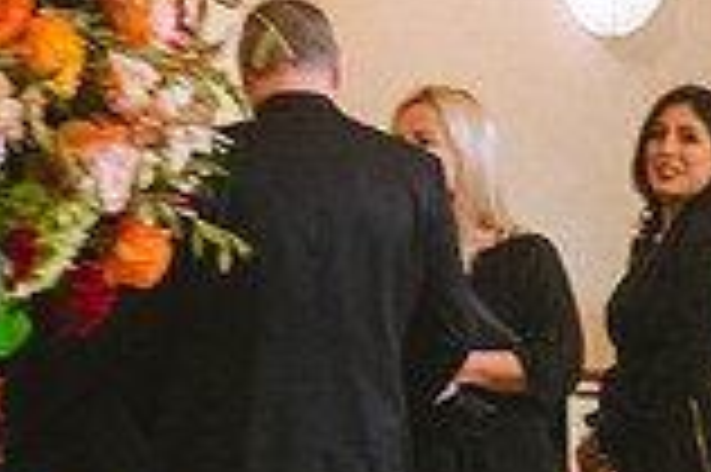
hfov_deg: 9.5
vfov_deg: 6.4
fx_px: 4202
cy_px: 366
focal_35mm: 213
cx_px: 837
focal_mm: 48
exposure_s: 1/125
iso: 2200
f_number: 2.8
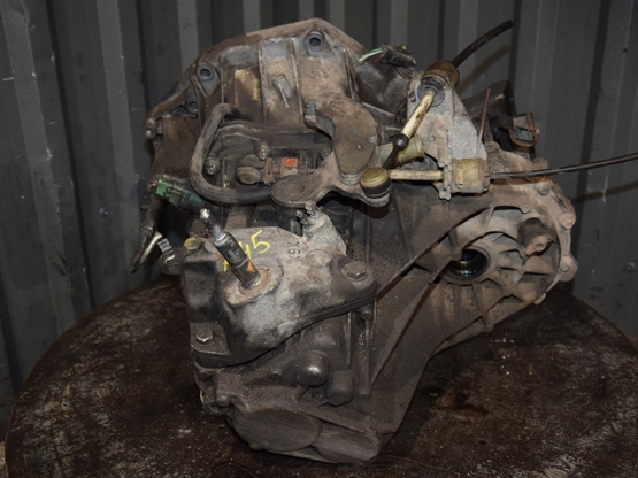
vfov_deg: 34.7
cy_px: 240
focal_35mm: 42
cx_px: 345
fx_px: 766
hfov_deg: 45.2
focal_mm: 25
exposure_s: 1/60
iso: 800
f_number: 5
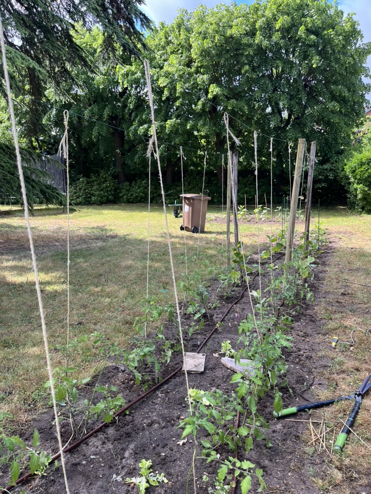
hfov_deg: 53.1
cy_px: 247
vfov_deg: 67.3
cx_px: 186
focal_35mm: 26
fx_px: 372
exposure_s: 1/419
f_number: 1.6
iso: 50
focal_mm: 5.1
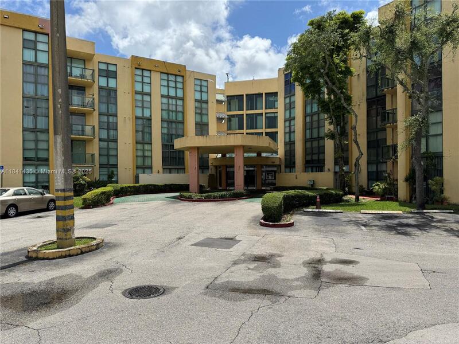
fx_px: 318
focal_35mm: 24
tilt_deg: +0.9
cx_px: 230
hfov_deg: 71.6
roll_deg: -0.2
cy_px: 172
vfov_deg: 56.8
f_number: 1.78
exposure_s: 1/7092
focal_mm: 6.76
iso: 80
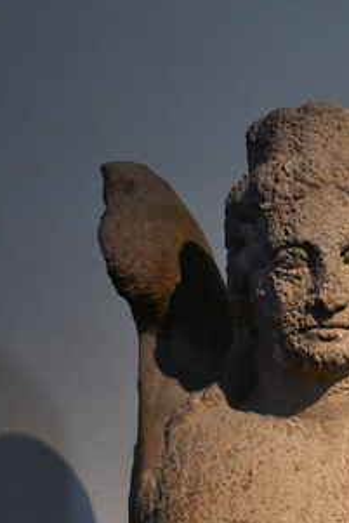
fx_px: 2295
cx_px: 307
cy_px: 542
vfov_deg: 12.8
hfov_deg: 8.7
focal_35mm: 158
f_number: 7.1
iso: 8000
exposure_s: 1/320
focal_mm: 48
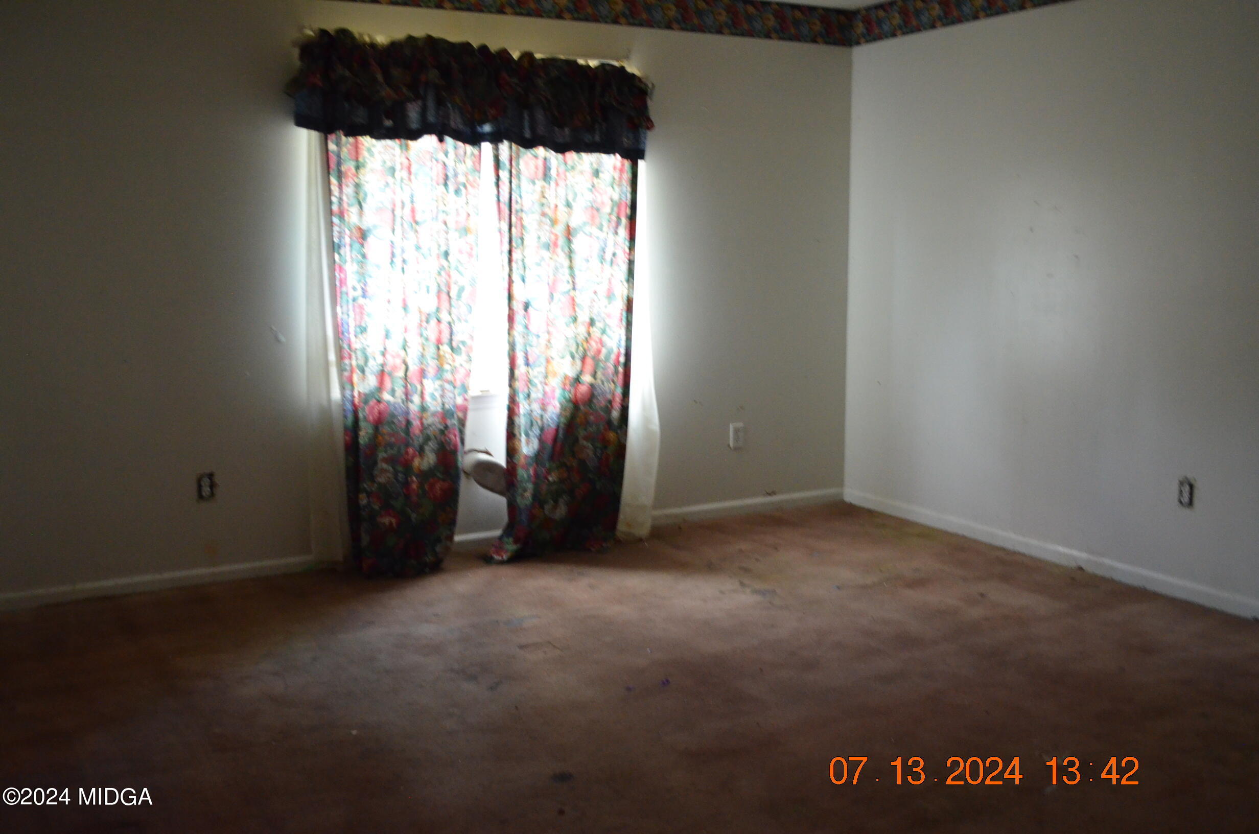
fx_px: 1152
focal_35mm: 33
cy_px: 417
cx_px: 630
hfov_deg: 57.3
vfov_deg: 39.8
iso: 2500
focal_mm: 22
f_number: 4
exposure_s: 1/30
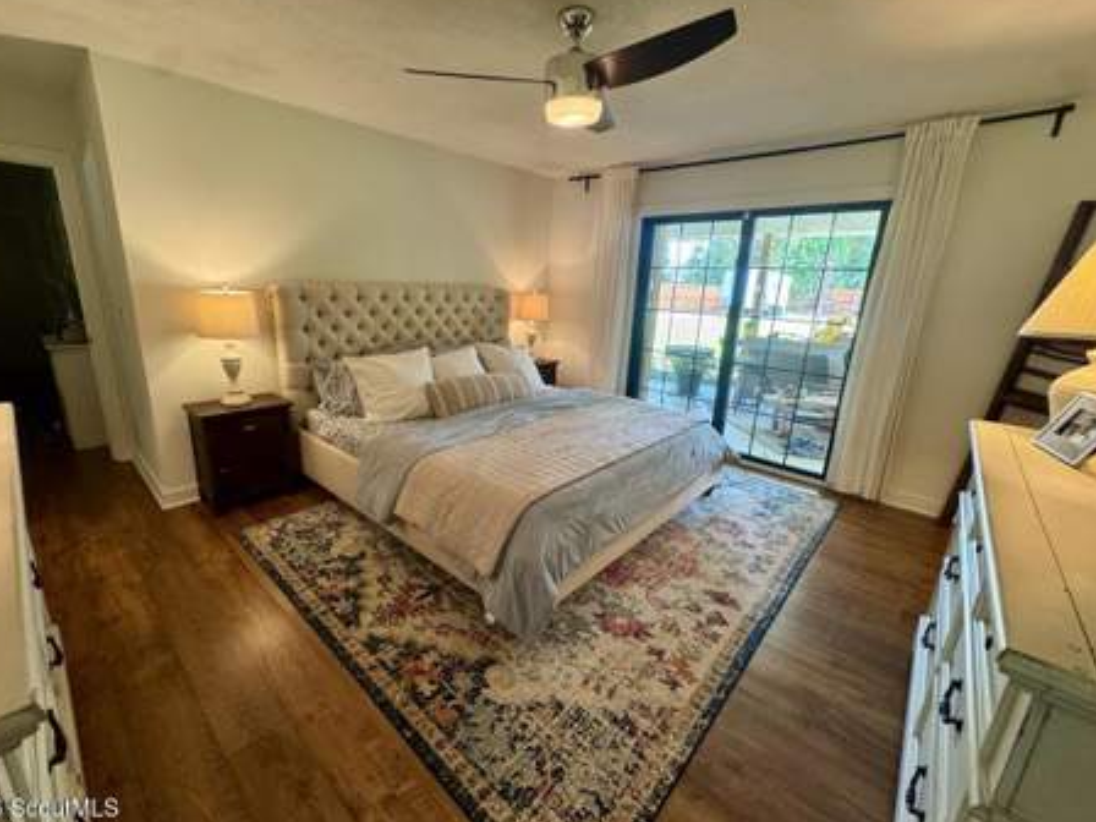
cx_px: 514
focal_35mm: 15
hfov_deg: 98.0
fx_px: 475
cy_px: 406
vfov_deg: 81.7
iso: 200
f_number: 2.2
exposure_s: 1/60
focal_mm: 2.22
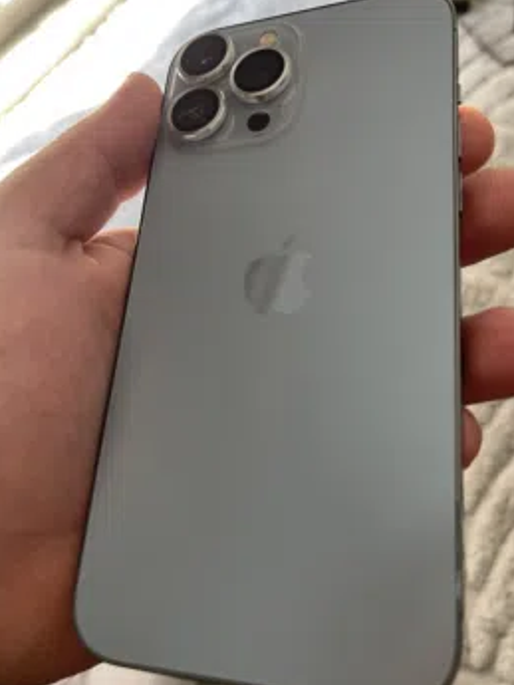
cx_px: 264
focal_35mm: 29
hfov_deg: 48.2
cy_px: 330
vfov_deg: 61.6
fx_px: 574
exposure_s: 1/70
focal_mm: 5.1
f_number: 1.6
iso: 125
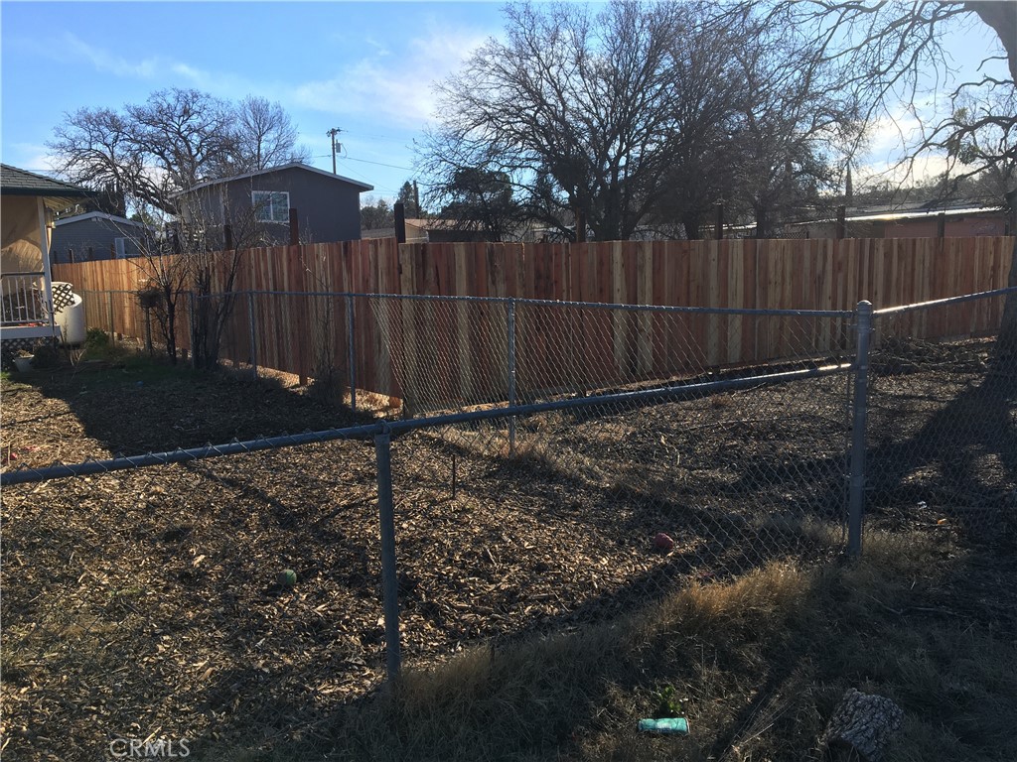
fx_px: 852
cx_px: 508
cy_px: 381
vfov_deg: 48.2
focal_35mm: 29
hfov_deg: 61.7
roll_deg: +1.5
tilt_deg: -5.4
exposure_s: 1/894
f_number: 2.2
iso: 25
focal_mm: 4.15
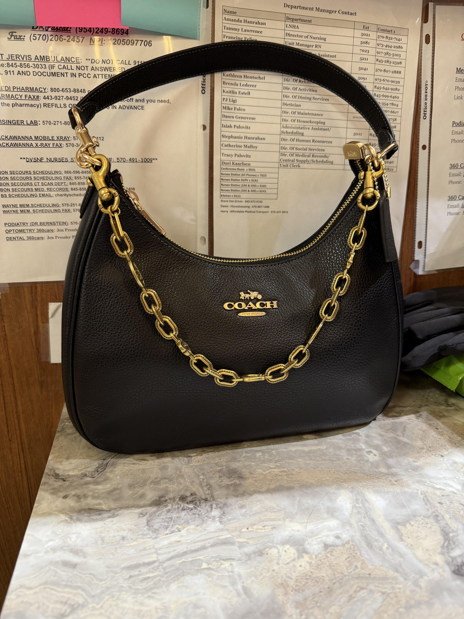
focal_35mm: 24
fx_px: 429
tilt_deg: -14.7
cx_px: 232
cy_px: 310
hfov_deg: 56.8
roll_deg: +0.2
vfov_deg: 71.6
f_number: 1.78
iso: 160
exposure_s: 1/60
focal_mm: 6.76
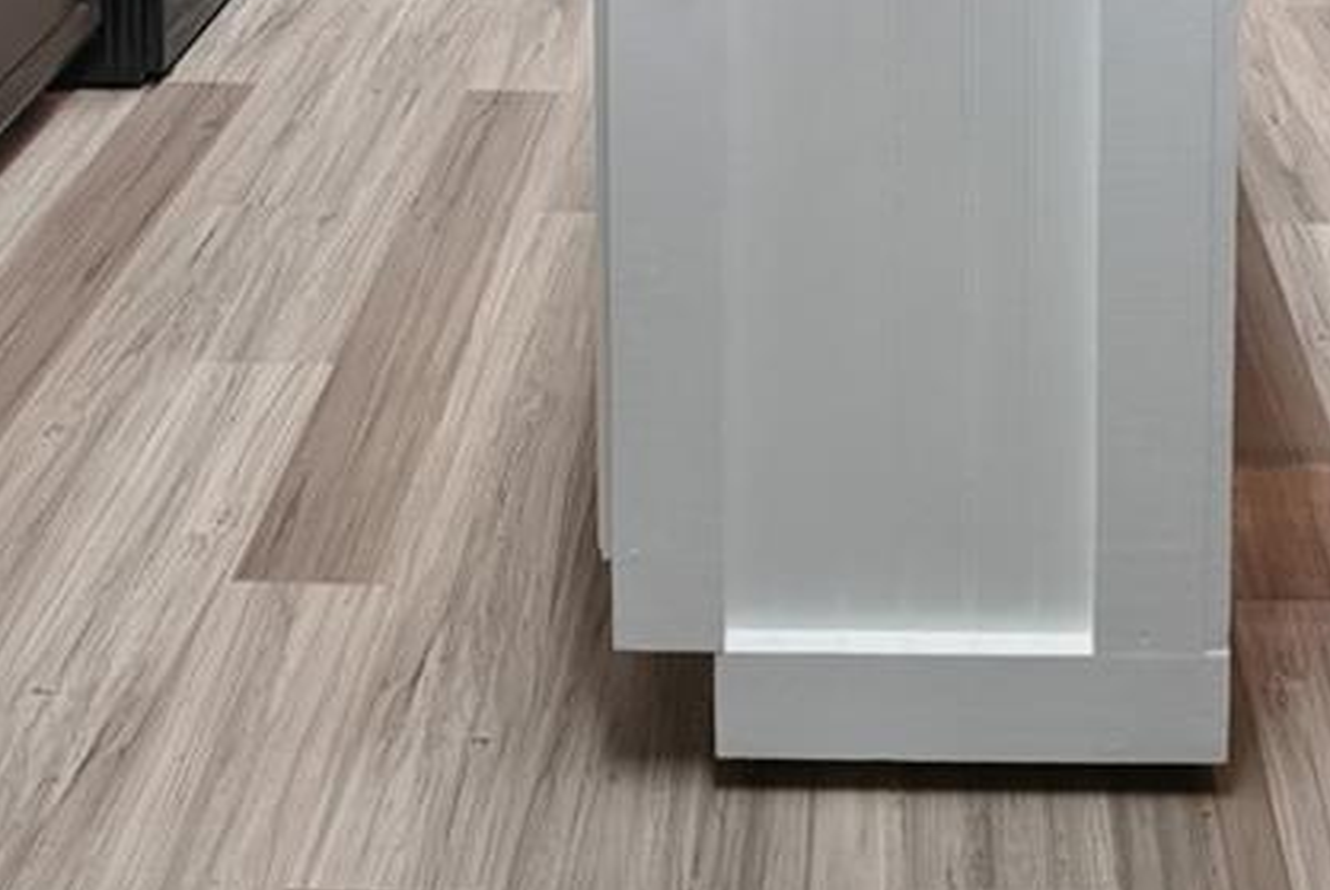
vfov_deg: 19.8
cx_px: 855
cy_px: -785
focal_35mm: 46
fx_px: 1701
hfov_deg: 42.3
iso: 400
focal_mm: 12
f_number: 7.1
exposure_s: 1/5
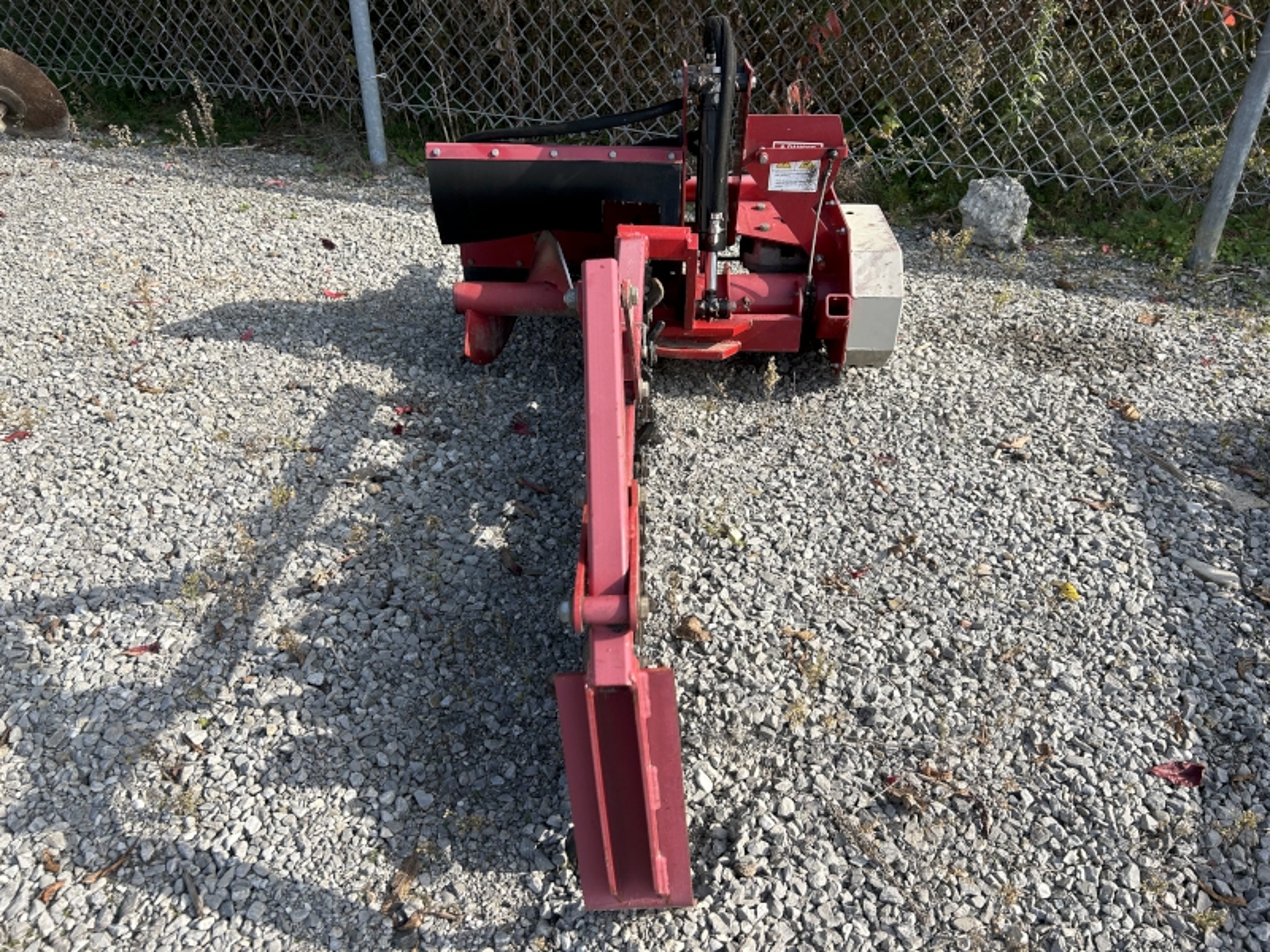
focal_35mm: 26
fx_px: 954
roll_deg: +1.6
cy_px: 476
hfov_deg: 67.3
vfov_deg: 53.1
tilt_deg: -33.3
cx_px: 635
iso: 50
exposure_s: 1/2045
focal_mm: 5.7
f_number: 1.5
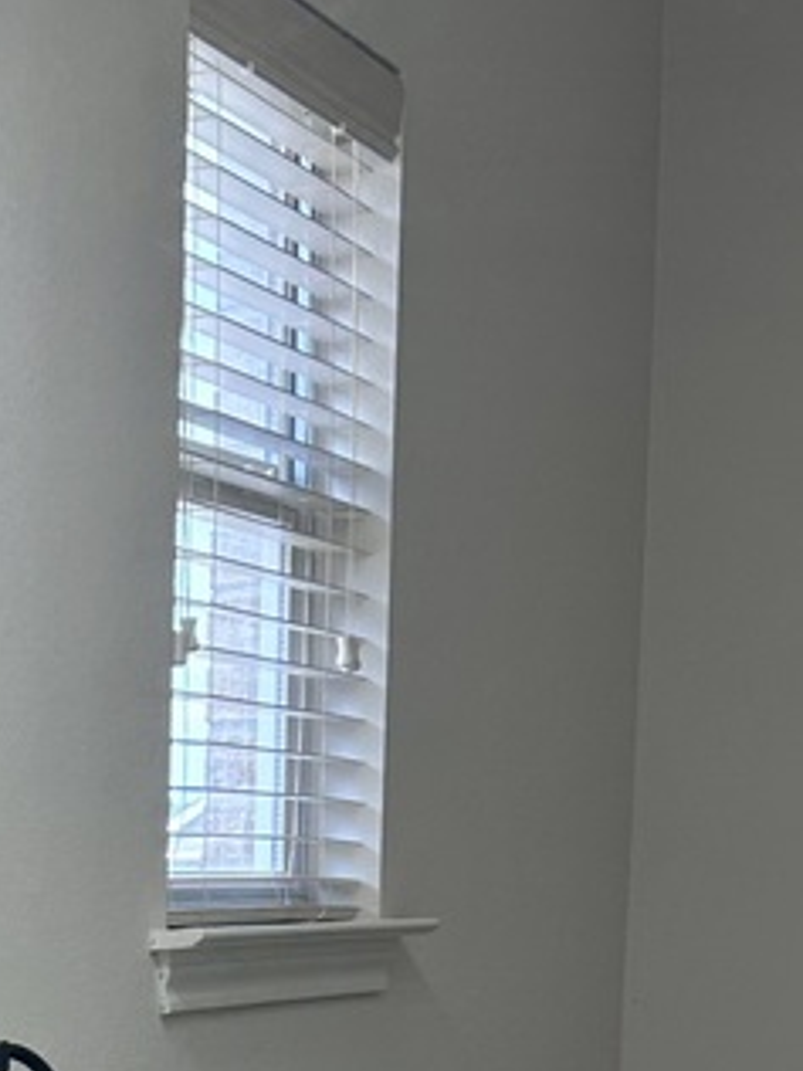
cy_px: 1329
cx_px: -444
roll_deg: +0.4
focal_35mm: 89
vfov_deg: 20.4
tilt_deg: -9.4
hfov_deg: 15.2
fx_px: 2753
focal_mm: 5.7
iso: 40
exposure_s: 1/157
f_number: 1.5
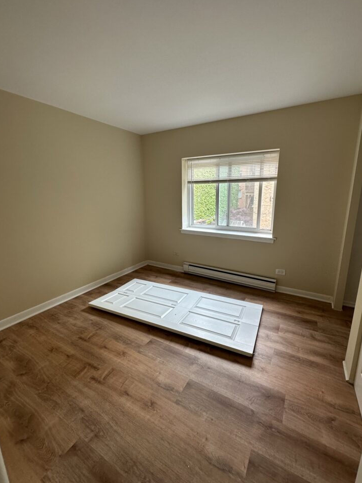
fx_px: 209
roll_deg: -0.6
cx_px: 188
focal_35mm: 15
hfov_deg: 81.7
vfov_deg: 98.2
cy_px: 237
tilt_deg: -11.7
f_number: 2.2
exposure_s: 1/120
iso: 64
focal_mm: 2.22
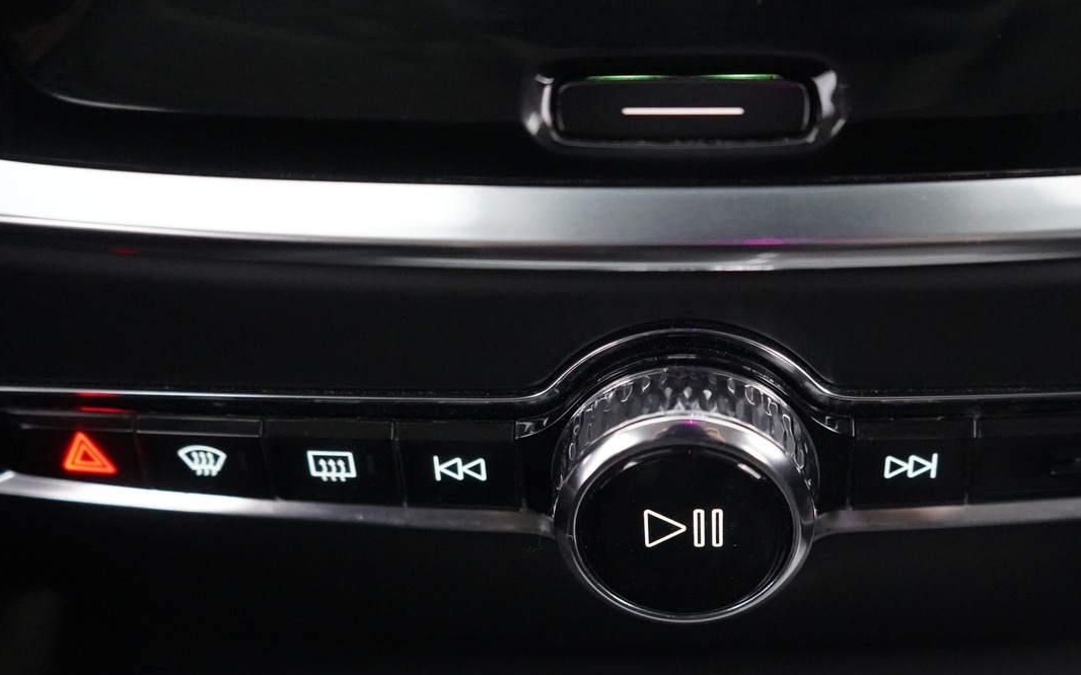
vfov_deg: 26.6
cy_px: 491
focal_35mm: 48
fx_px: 1414
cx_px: 670
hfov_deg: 41.6
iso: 12800
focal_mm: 31
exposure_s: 1/60
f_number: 4
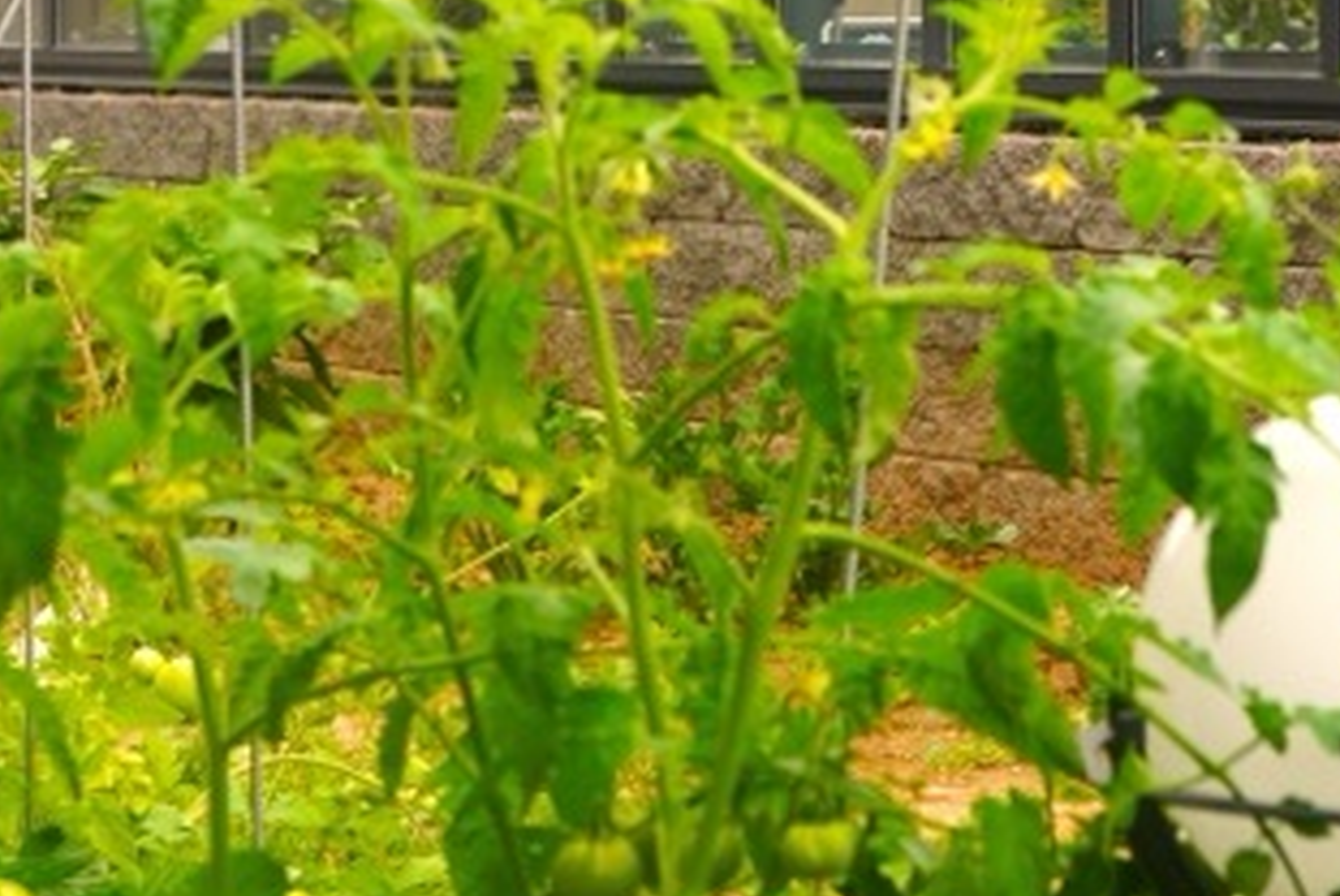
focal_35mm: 135
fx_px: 5030
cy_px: -336
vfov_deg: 9.9
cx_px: 1271
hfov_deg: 15.0
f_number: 5.6
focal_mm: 41
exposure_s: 1/80
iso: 80
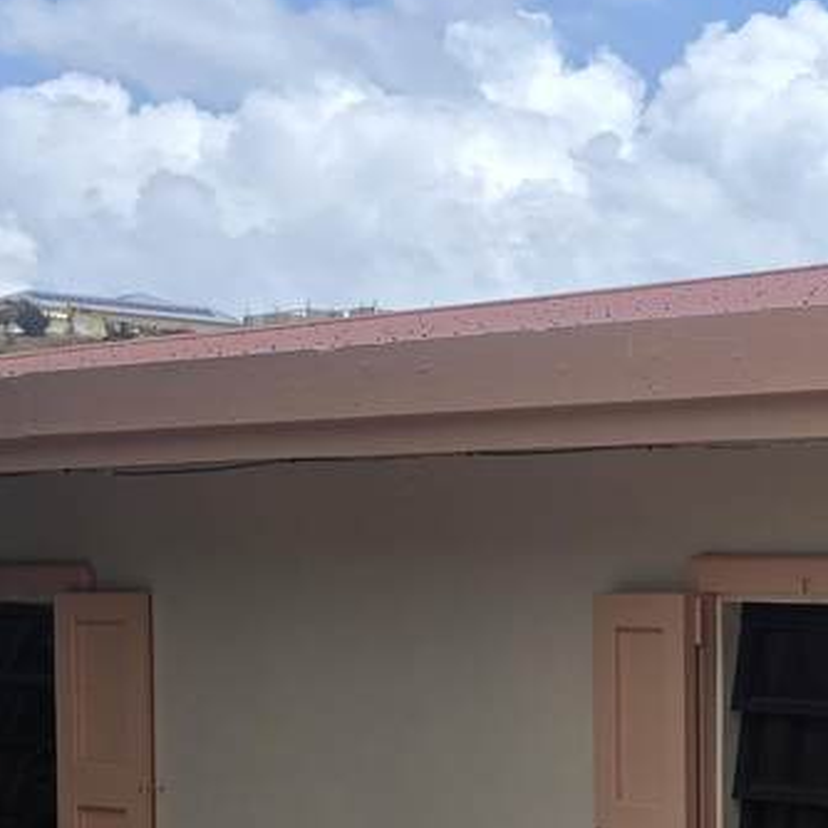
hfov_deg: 18.5
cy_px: 674
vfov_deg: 21.9
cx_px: 1386
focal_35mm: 78
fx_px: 2111
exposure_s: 1/633
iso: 12
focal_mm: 6.3
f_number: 1.7
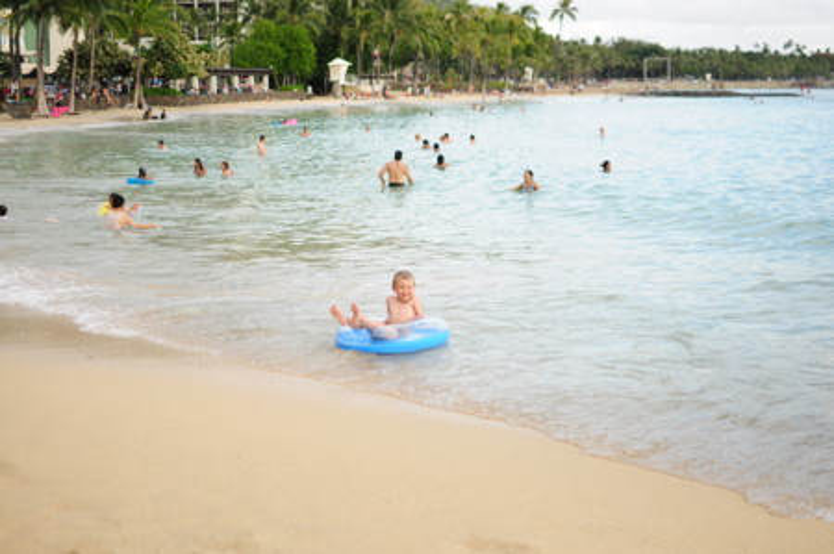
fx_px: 1215
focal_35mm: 52
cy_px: 277
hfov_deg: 37.9
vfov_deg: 25.7
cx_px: 417
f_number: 1.8
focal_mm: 35
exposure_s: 1/4000
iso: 400
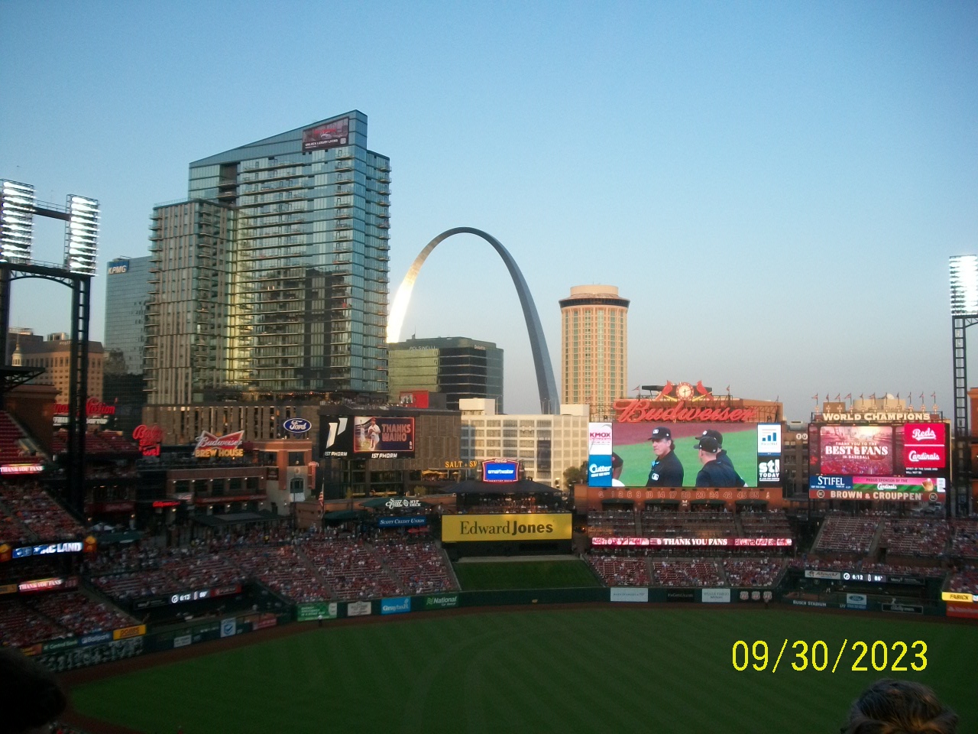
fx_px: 904
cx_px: 489
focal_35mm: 32
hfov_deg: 56.8
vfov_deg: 44.2
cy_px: 367
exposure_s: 1/400
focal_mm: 5.7
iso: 80
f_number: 2.9
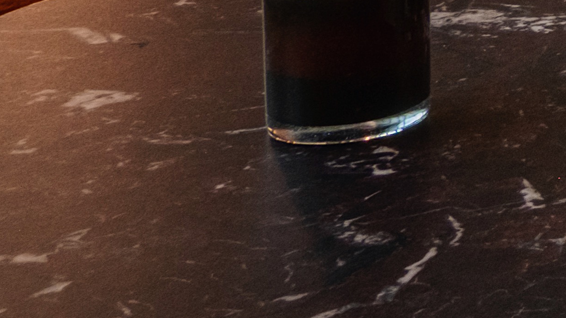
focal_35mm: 165
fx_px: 2476
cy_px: -630
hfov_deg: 10.5
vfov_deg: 6.7
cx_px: 1506
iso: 200
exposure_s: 1/2
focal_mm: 16.6
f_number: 13
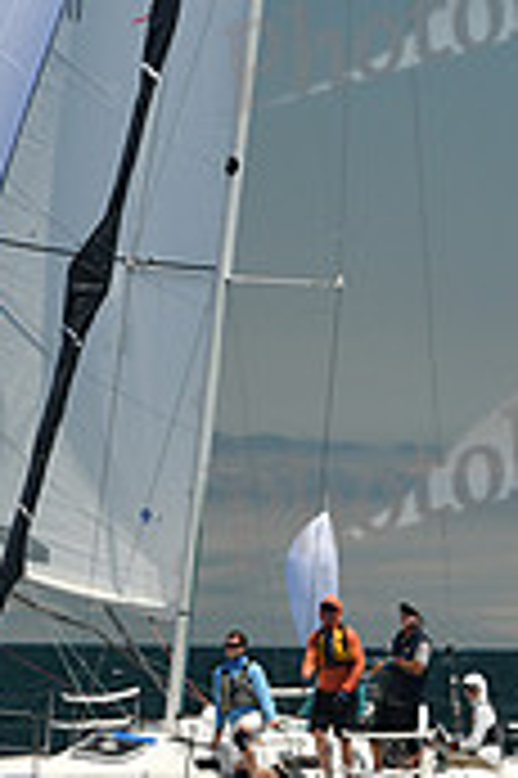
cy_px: -171
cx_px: -11
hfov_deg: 3.5
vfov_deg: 5.3
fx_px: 8434
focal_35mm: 390
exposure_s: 1/640
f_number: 9
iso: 320
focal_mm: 116
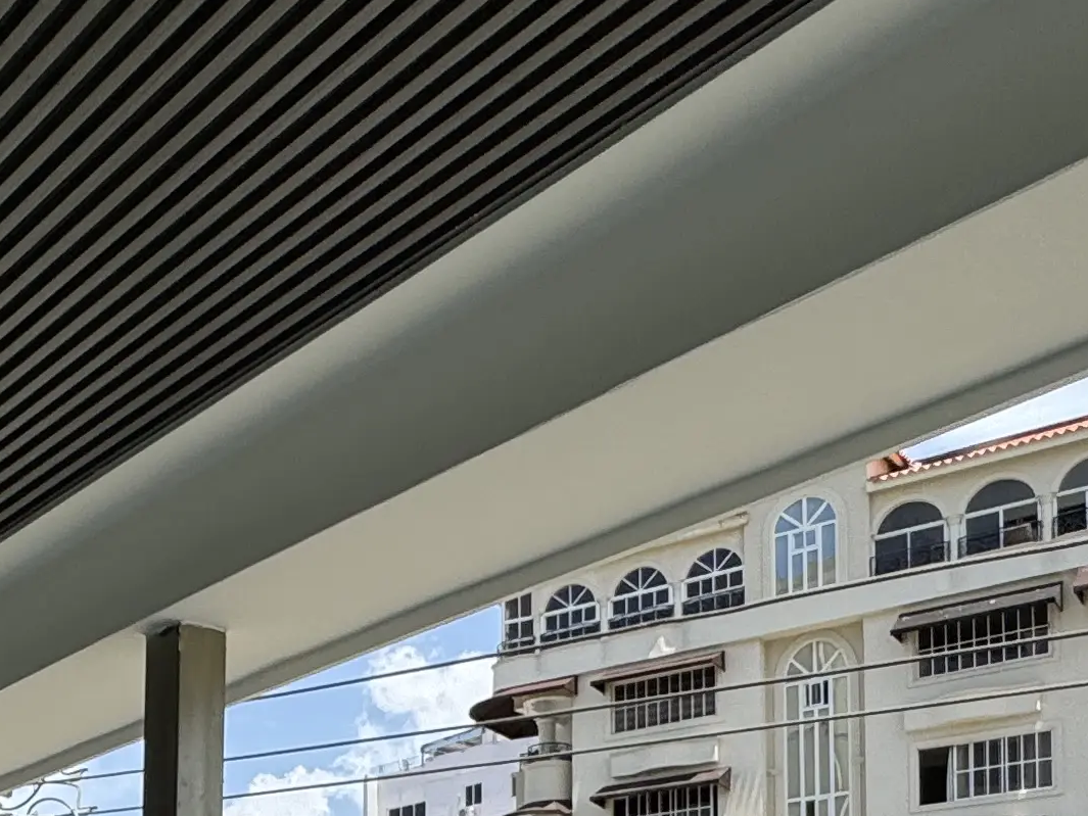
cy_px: 1115
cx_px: -76
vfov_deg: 23.6
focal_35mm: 53
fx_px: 1666
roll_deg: -0.6
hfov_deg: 32.3
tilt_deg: +2.5
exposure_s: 1/1256
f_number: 2.2
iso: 50
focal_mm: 2.22
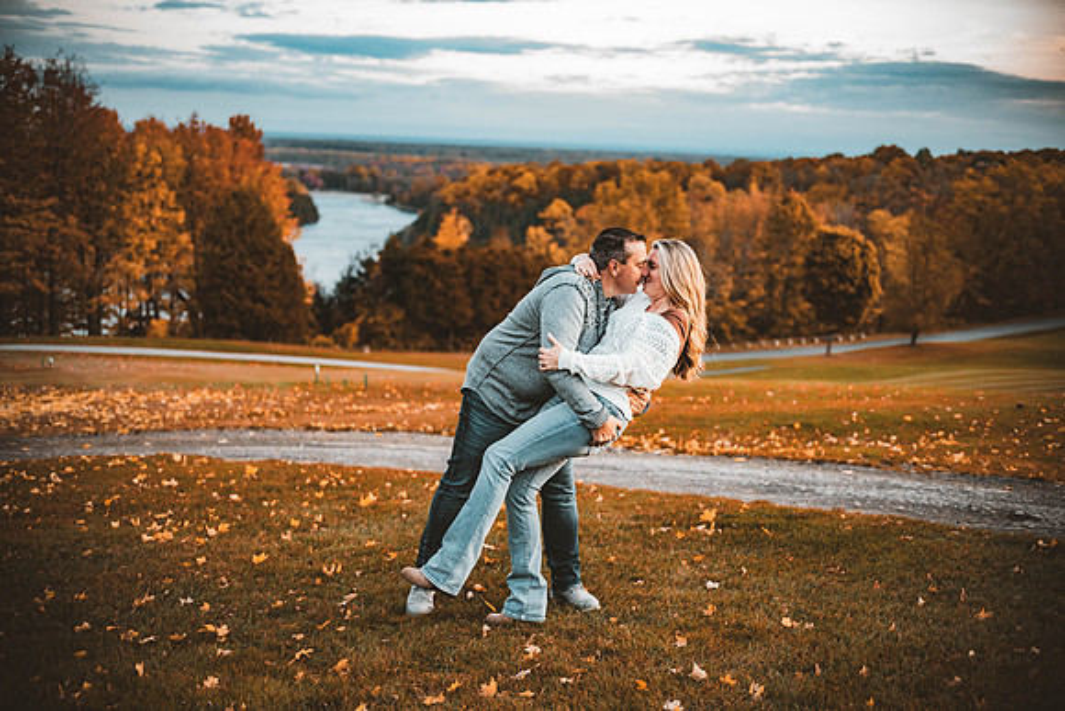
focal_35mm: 40
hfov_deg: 48.4
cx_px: 532
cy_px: 356
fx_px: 1184
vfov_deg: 33.4
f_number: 2
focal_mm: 40
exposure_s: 1/320
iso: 1000
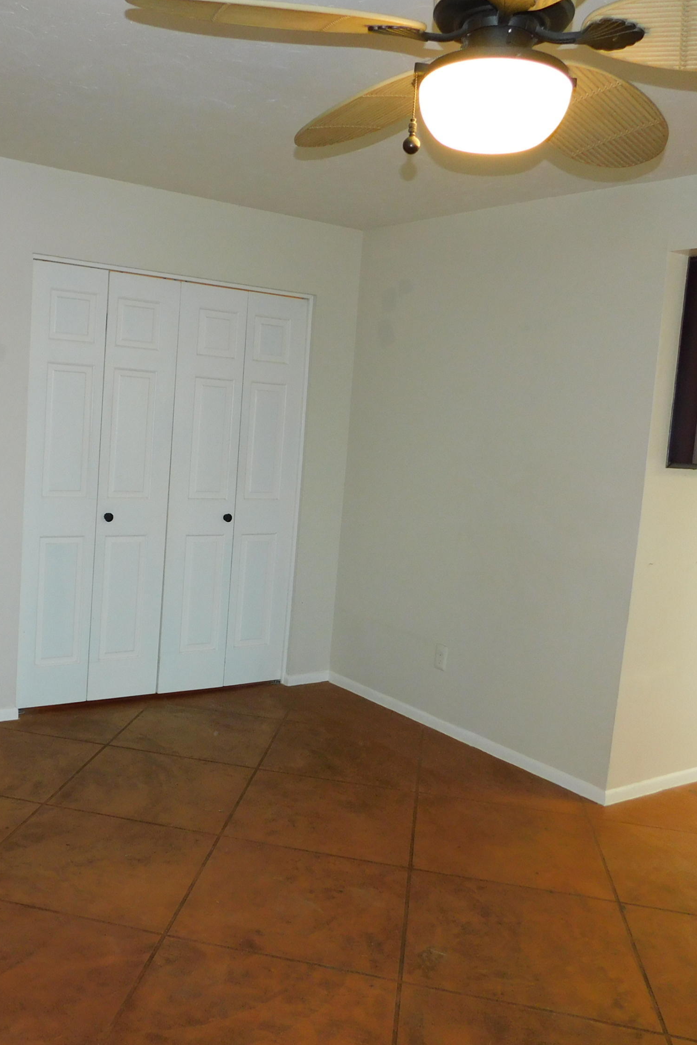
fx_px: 929
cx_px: 217
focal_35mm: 32
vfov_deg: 58.7
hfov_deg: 40.5
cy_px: 522
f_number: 3
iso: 200
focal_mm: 4
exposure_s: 1/30
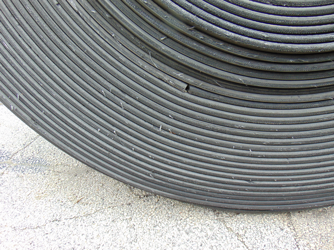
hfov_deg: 65.3
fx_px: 261
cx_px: 167
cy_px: 125
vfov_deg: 51.4
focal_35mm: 27
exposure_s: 1/50
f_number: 3
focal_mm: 4.9
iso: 80
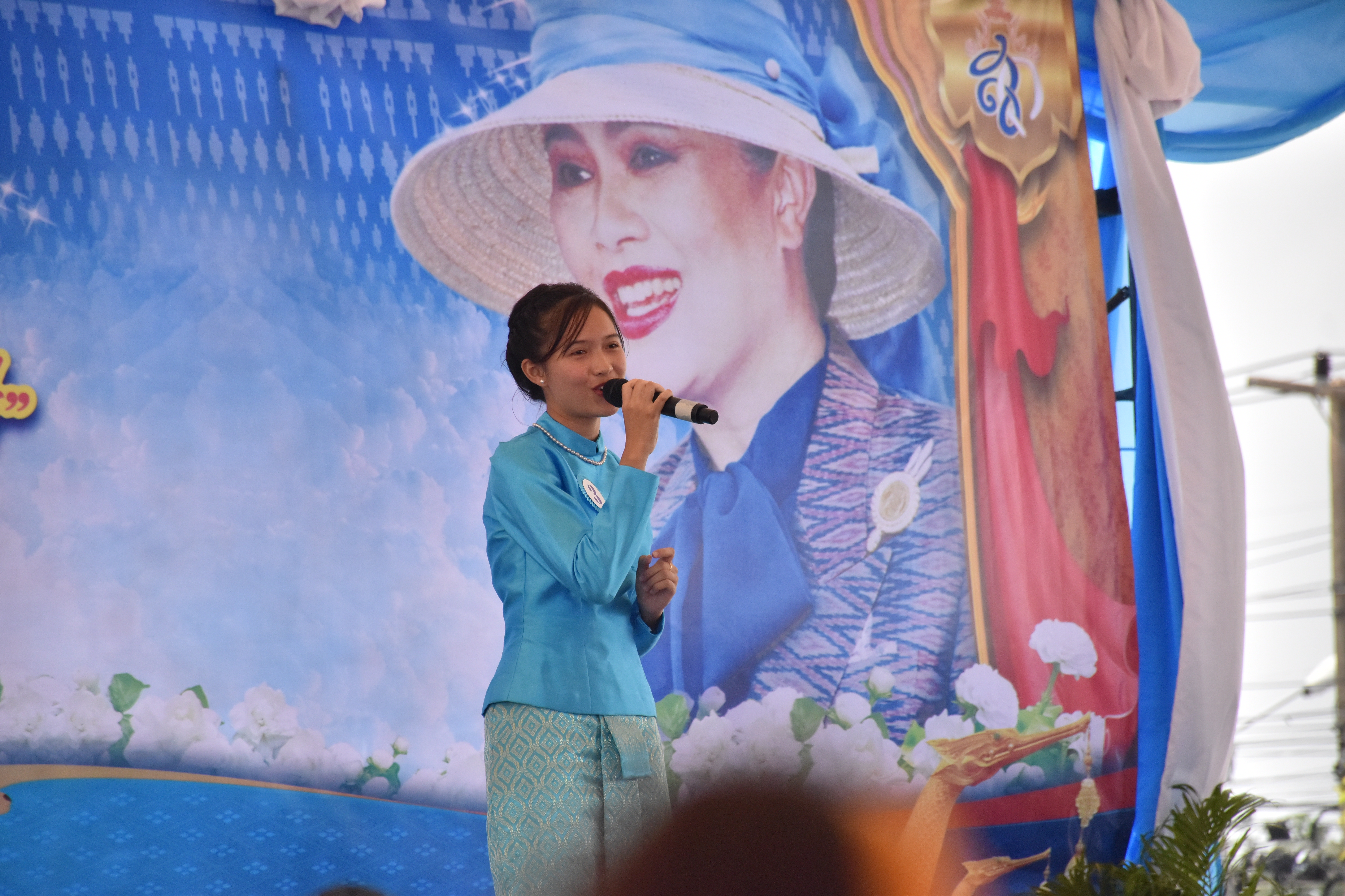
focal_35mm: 210
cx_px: 672
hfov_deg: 9.8
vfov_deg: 6.5
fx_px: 7845
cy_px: 448
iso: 1250
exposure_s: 1/2500
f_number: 5.6
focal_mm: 140
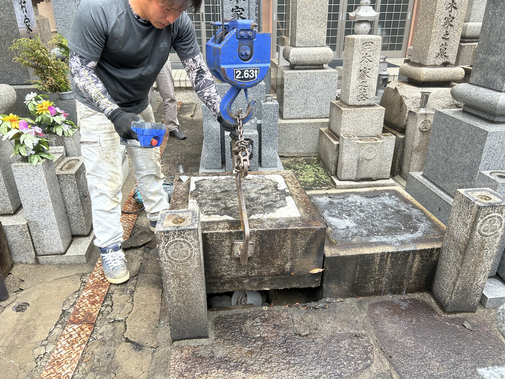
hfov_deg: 67.3
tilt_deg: -25.3
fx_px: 379
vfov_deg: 53.1
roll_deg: -0.3
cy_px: 190
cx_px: 252
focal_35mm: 26
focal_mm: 5.7
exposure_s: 1/594
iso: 50
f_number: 1.5
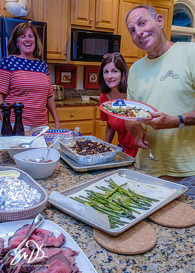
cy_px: 134
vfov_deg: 52.2
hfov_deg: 38.5
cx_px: 92
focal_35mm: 36
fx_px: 279
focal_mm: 8.8
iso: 1250
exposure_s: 1/80
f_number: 2.8
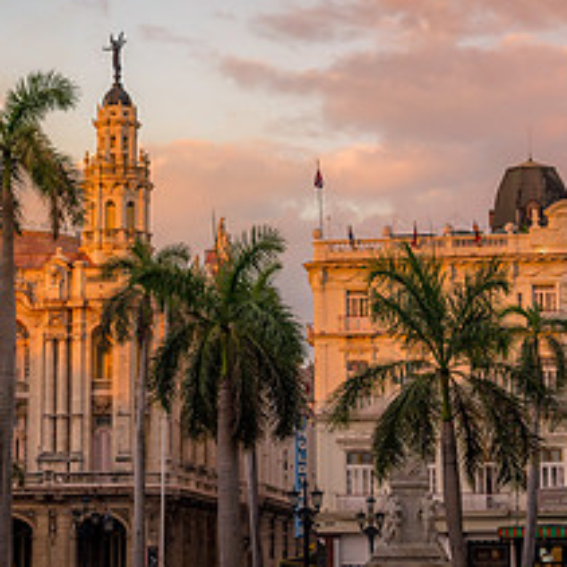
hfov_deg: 17.7
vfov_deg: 17.7
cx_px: 220
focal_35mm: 98
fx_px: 1816
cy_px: 243
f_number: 5
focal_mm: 42
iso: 160
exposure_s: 1/125
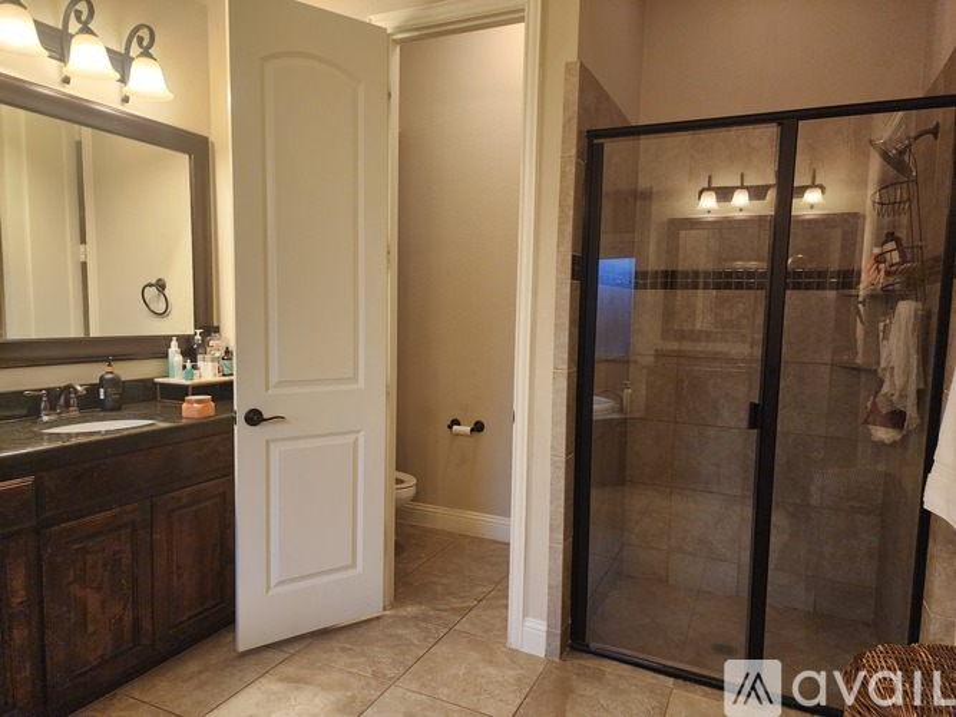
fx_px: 635
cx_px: 478
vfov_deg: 58.9
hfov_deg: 73.9
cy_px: 358
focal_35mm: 23
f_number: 1.8
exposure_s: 1/120
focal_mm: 6.4
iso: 500
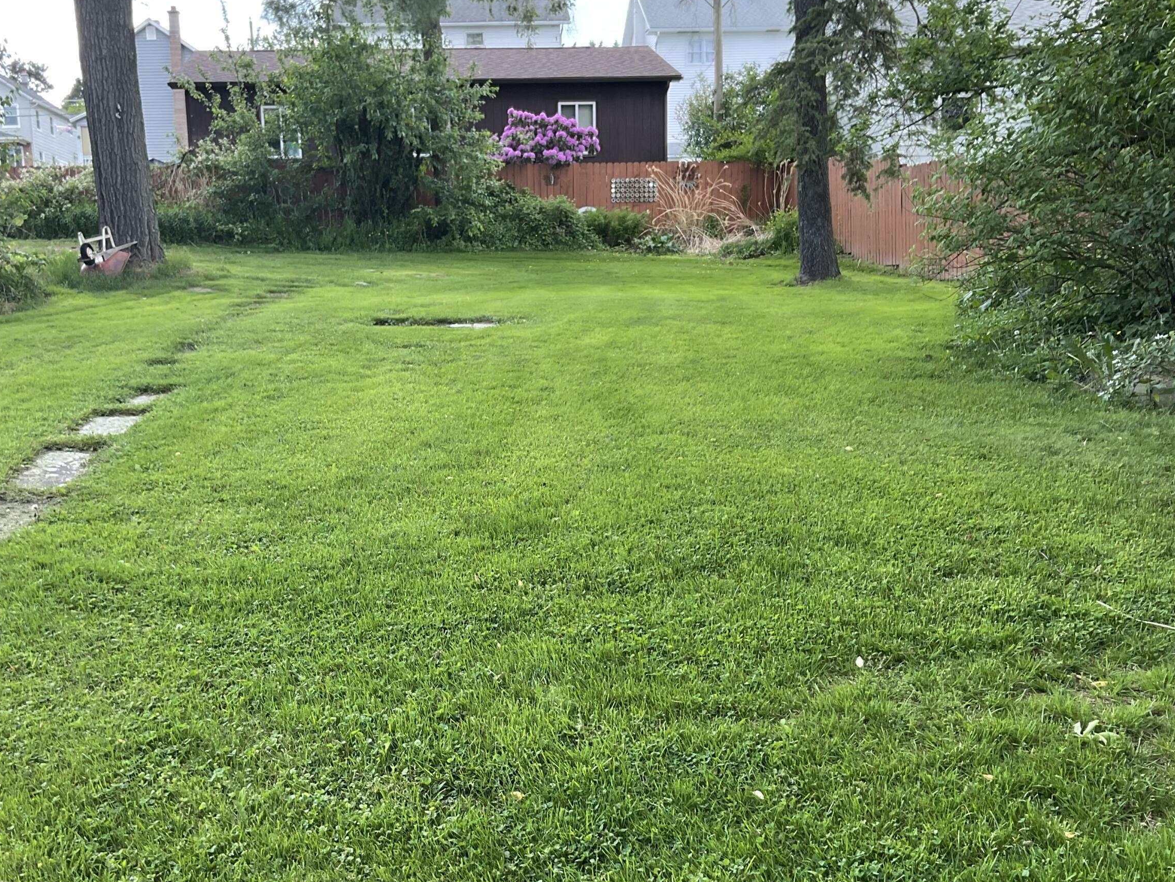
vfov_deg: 37.6
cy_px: 514
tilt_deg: -9.8
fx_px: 1290
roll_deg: +1.3
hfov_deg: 48.8
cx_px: 501
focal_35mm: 38
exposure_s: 1/120
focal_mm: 3
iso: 16
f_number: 1.8
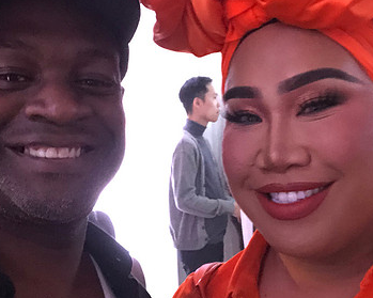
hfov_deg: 36.0
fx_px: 574
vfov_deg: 29.1
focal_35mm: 52
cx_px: 183
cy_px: 159
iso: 800
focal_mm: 2.87
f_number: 2.2
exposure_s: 1/17
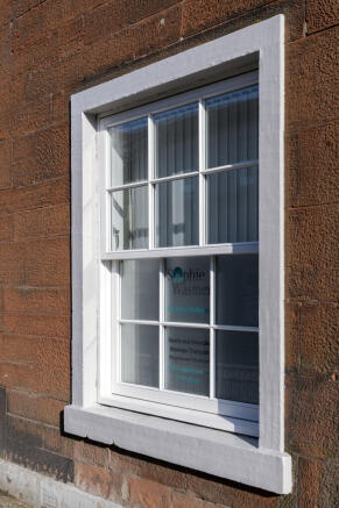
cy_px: 254
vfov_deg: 41.1
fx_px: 678
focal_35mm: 48
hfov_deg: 28.1
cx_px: 170
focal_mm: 48
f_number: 14
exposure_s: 1/80
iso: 100
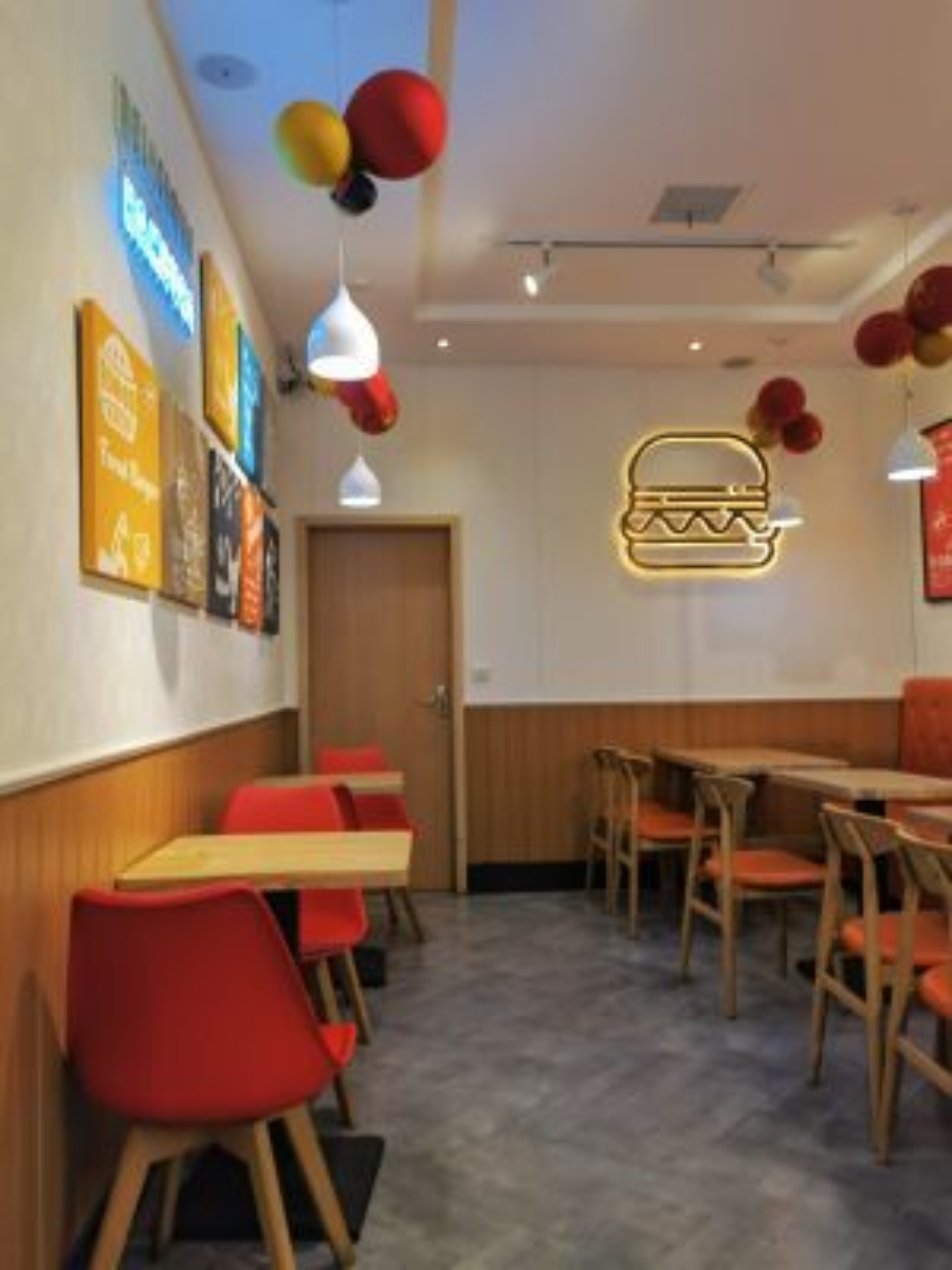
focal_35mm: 27
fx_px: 990
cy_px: 635
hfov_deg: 51.4
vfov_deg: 65.3
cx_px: 476
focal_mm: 6.67
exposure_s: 1/100
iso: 50
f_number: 1.9
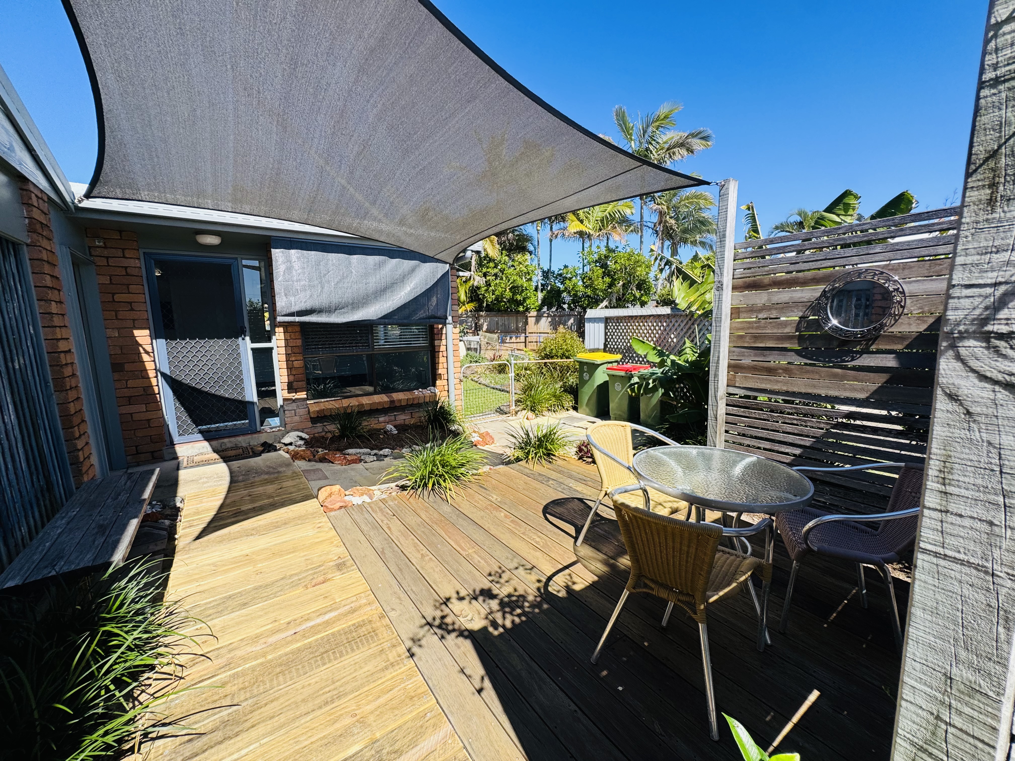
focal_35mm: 14
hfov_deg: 102.1
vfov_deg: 85.7
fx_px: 411
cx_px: 508
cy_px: 380
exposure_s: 1/1048
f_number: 2.2
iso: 40
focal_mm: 2.22
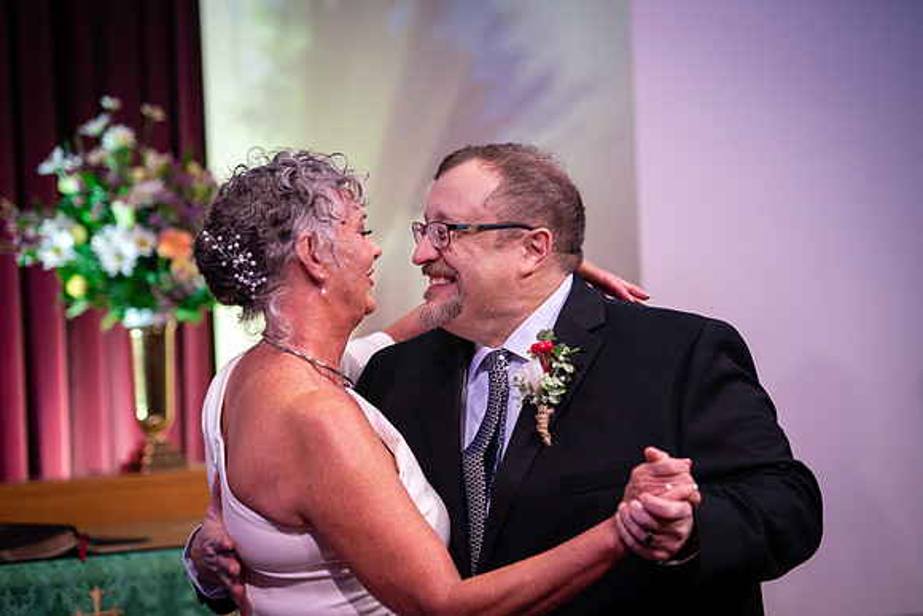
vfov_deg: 10.8
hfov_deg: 16.1
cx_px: 480
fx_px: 3256
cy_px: 295
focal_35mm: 127
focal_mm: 122
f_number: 2.8
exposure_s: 1/200
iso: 800
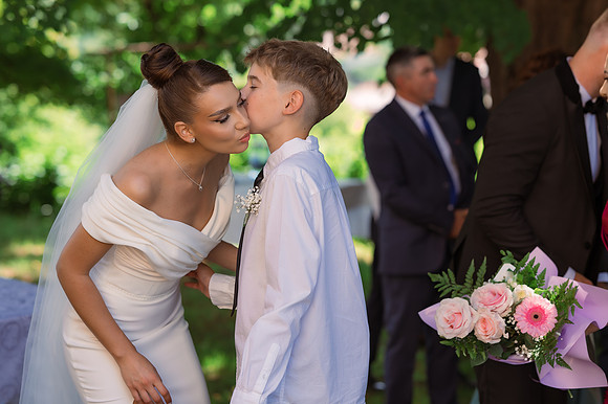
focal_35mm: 95
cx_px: 269
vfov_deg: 14.4
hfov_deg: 21.5
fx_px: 1604
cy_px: 178
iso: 250
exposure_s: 1/500
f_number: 2.8
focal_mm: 85
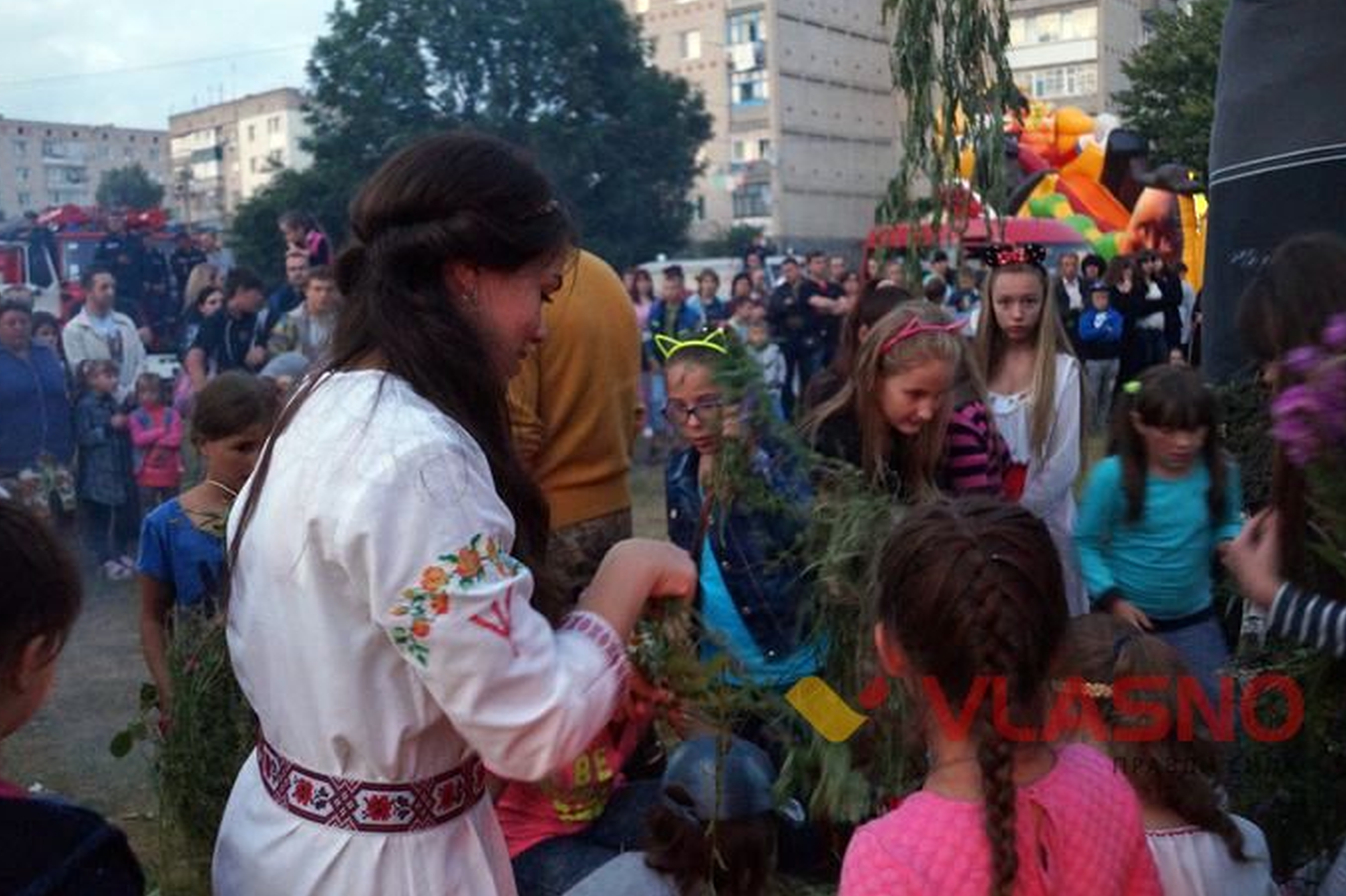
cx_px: 664
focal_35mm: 31
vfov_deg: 42.3
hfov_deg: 60.3
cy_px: 440
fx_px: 1159
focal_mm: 20
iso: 3200
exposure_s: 1/40
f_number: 4
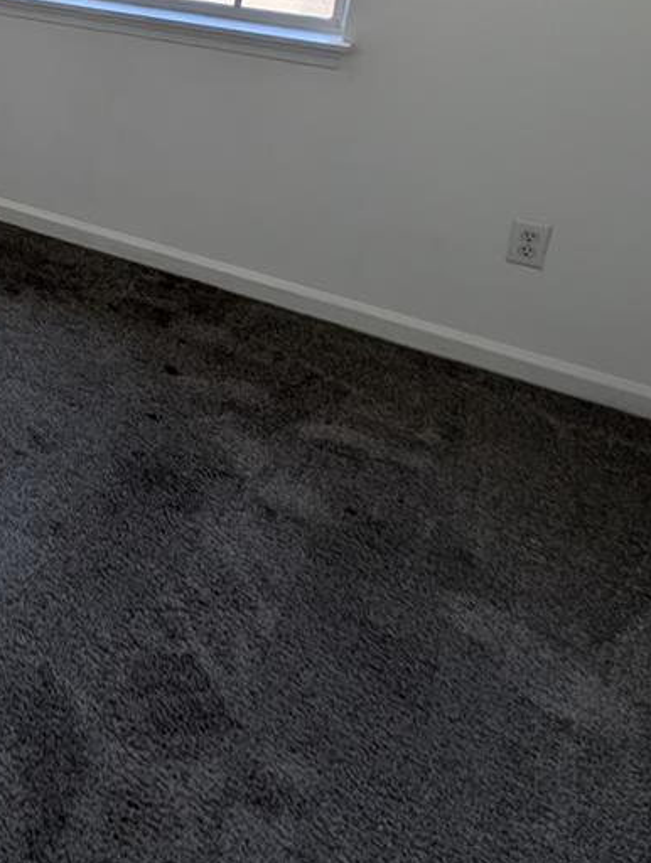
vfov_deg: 45.6
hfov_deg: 29.3
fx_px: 900
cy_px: 62
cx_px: -259
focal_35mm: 36
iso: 45
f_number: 1.95
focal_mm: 2.23
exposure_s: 1/247
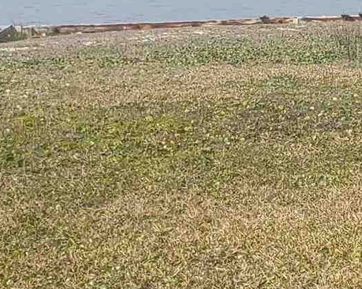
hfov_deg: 11.3
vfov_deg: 10.5
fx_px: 1575
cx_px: 811
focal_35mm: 147
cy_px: 79
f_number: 2.4
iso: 50
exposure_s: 1/1457
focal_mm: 4.3
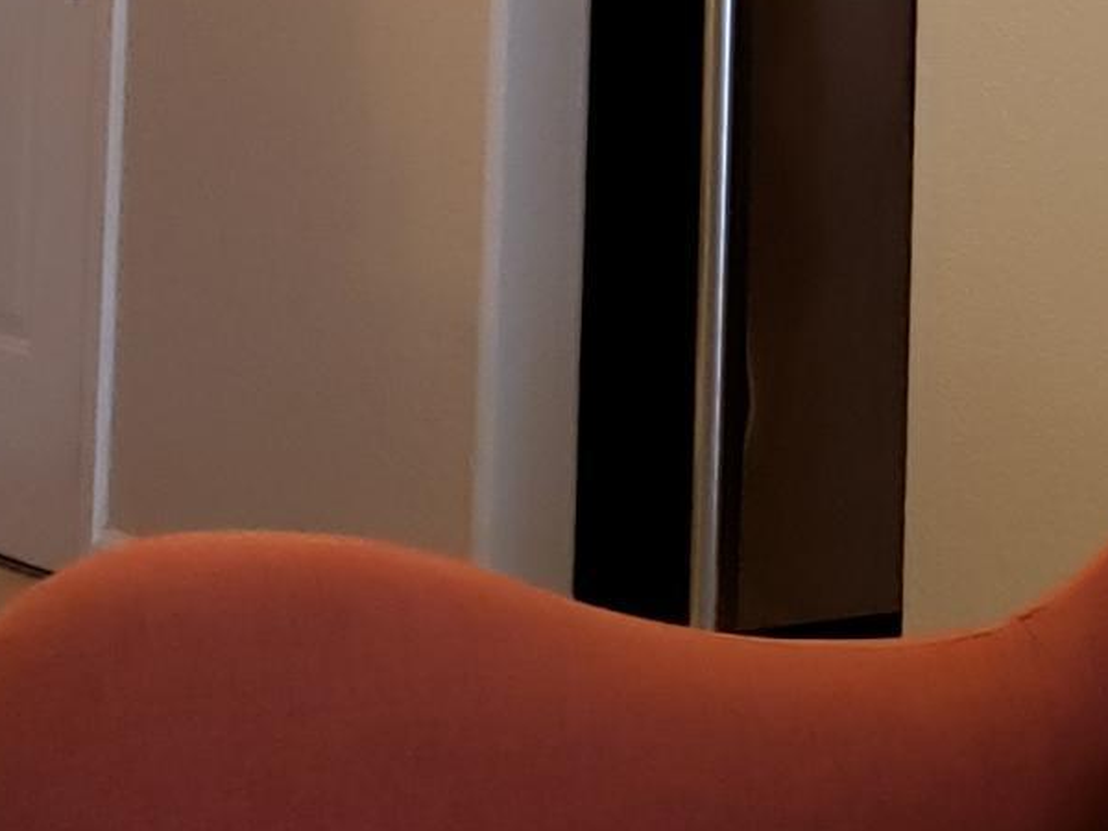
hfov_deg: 14.9
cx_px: 1091
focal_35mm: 130
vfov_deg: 11.0
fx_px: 4161
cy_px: -397
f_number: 1.5
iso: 250
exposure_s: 1/60
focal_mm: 4.3
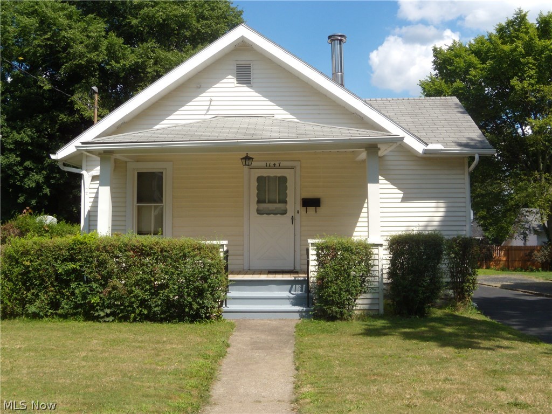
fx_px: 574
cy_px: 207
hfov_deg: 51.4
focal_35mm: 36
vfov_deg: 39.7
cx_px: 276
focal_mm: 6.4
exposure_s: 1/160
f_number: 8.5
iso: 80
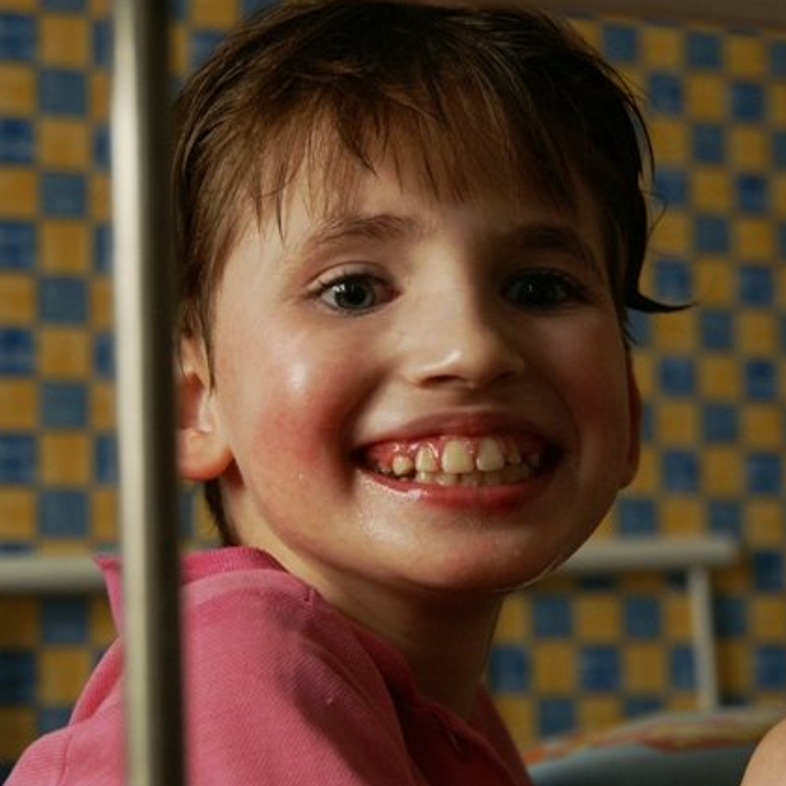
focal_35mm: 97
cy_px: 389
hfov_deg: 17.9
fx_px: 2492
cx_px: 404
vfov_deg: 17.9
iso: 400
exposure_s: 1/250
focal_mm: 50
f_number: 4.5
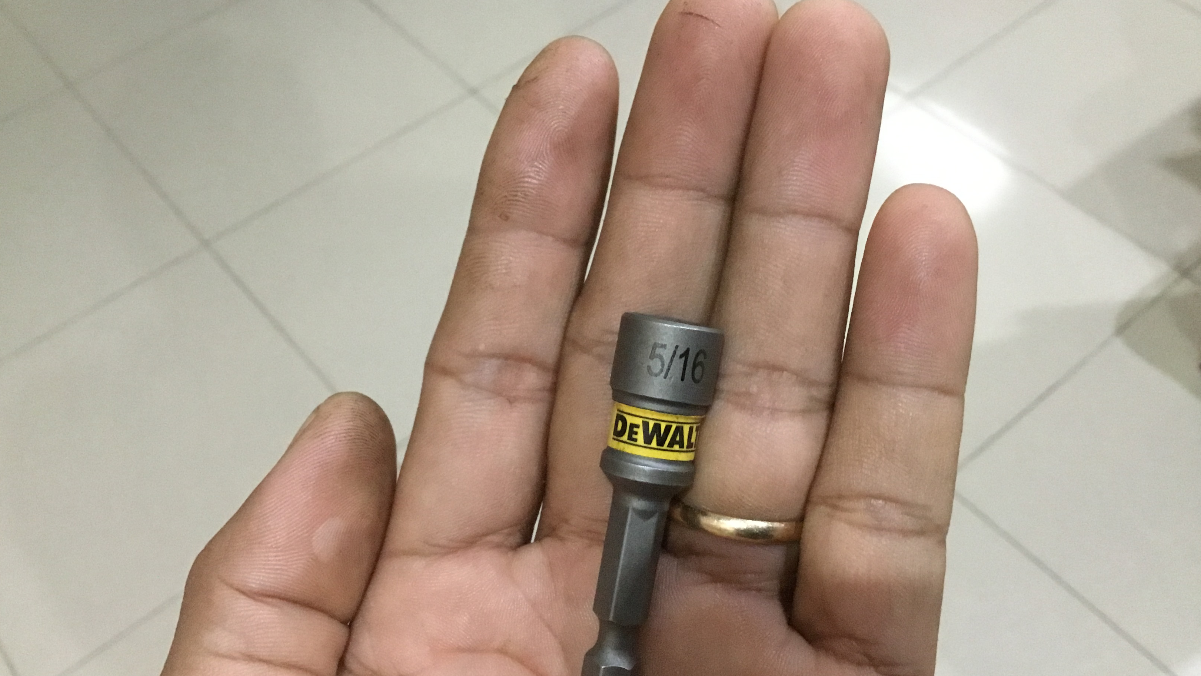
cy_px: 399
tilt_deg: -55.8
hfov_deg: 58.0
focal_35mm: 34
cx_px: 599
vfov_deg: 34.6
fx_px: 1083
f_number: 2.4
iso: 320
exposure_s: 1/17
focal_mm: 3.3
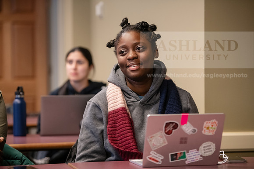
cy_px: 84
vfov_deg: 11.8
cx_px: 127
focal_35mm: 116
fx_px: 819
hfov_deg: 17.6
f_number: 2.8
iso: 2500
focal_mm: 116
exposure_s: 1/200
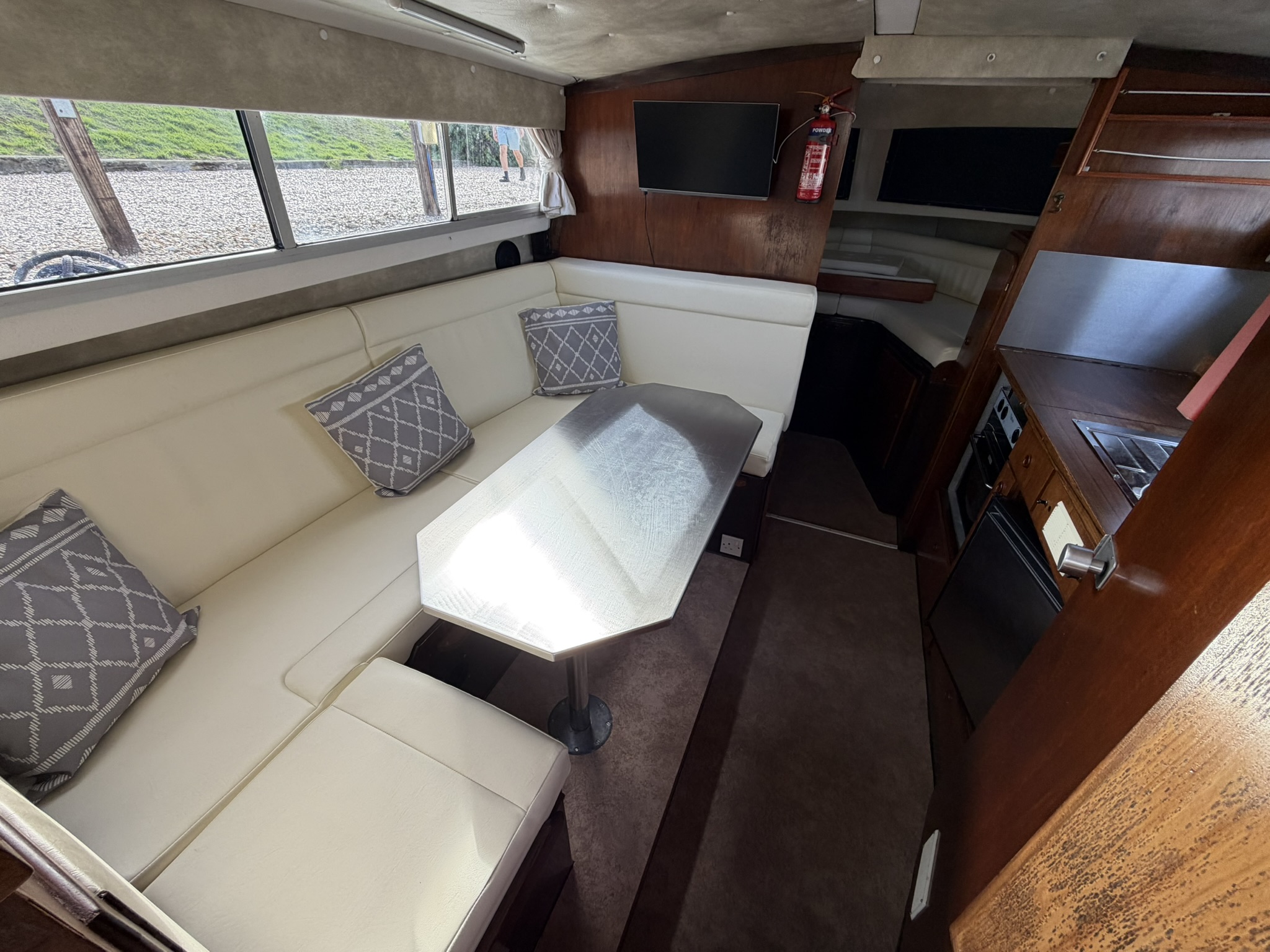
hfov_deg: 102.1
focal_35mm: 14
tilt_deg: -32.2
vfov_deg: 85.7
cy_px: 476
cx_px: 635
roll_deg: -2.1
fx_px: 514
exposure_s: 1/121
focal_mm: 2.22
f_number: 2.2
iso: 64
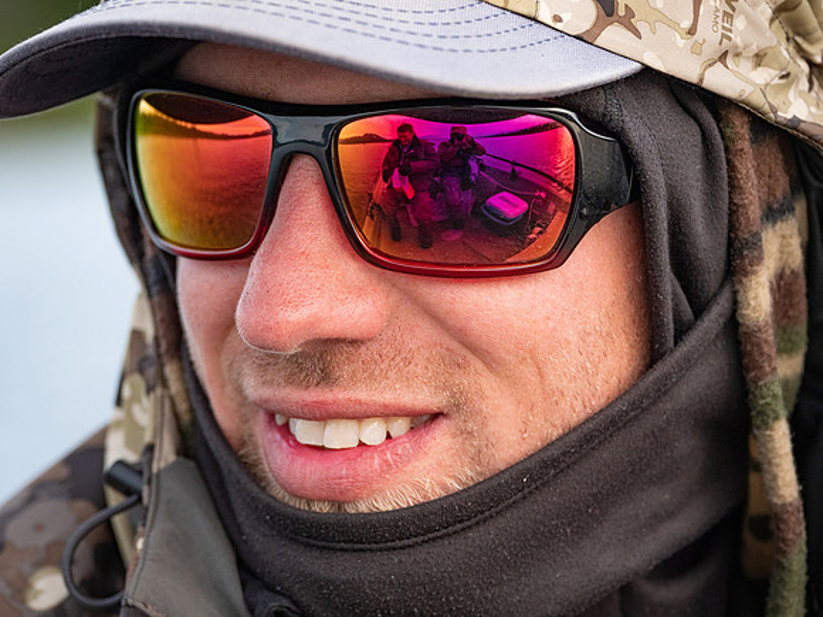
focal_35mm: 232
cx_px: 412
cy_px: 308
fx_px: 5516
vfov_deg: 6.4
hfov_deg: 8.5
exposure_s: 1/1000
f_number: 4.5
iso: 800
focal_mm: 116
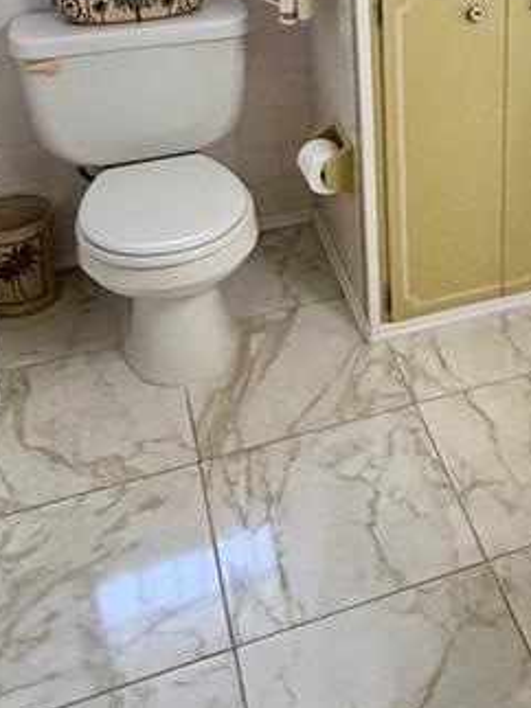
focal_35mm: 52
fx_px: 1064
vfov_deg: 34.5
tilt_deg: -22.3
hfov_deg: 25.9
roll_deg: -4.4
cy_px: 53
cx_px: 586
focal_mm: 2.22
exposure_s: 1/120
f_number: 2.2
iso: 200
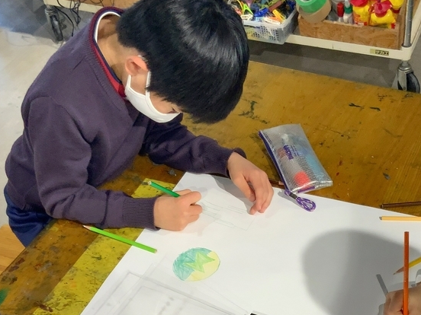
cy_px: 313
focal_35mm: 63
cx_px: 288
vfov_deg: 22.4
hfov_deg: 30.5
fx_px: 766
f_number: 1.8
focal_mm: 3
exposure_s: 1/122
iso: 40
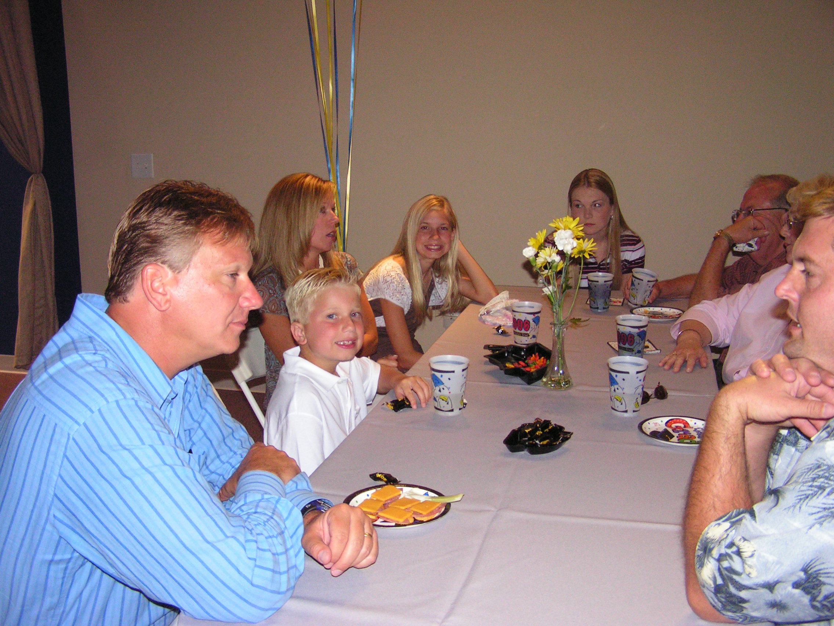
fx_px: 916
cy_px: 313
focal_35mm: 38
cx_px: 417
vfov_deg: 37.7
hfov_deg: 49.0
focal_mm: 6.3
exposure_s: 1/40
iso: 200
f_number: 2.8
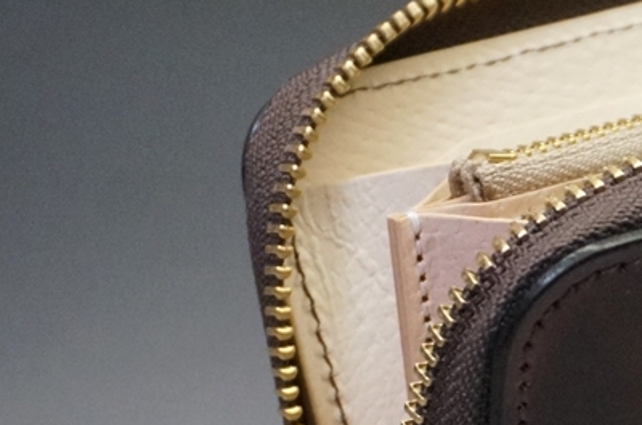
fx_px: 2723
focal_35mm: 153
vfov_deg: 8.9
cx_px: 942
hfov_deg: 12.8
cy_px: 279
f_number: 5
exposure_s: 1/160
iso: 2500
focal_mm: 34
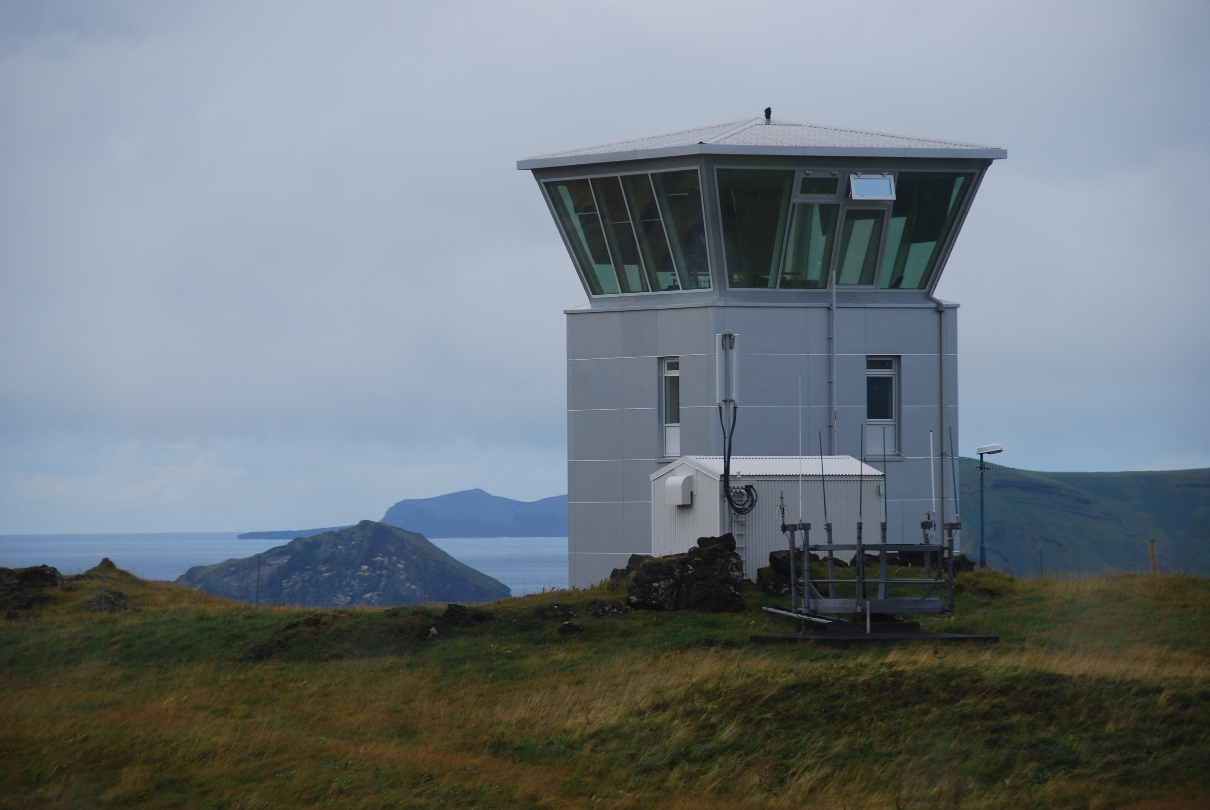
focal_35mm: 195
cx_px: 605
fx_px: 6562
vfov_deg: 7.1
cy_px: 405
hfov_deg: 10.5
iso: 100
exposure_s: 1/160
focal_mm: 130
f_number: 5.6
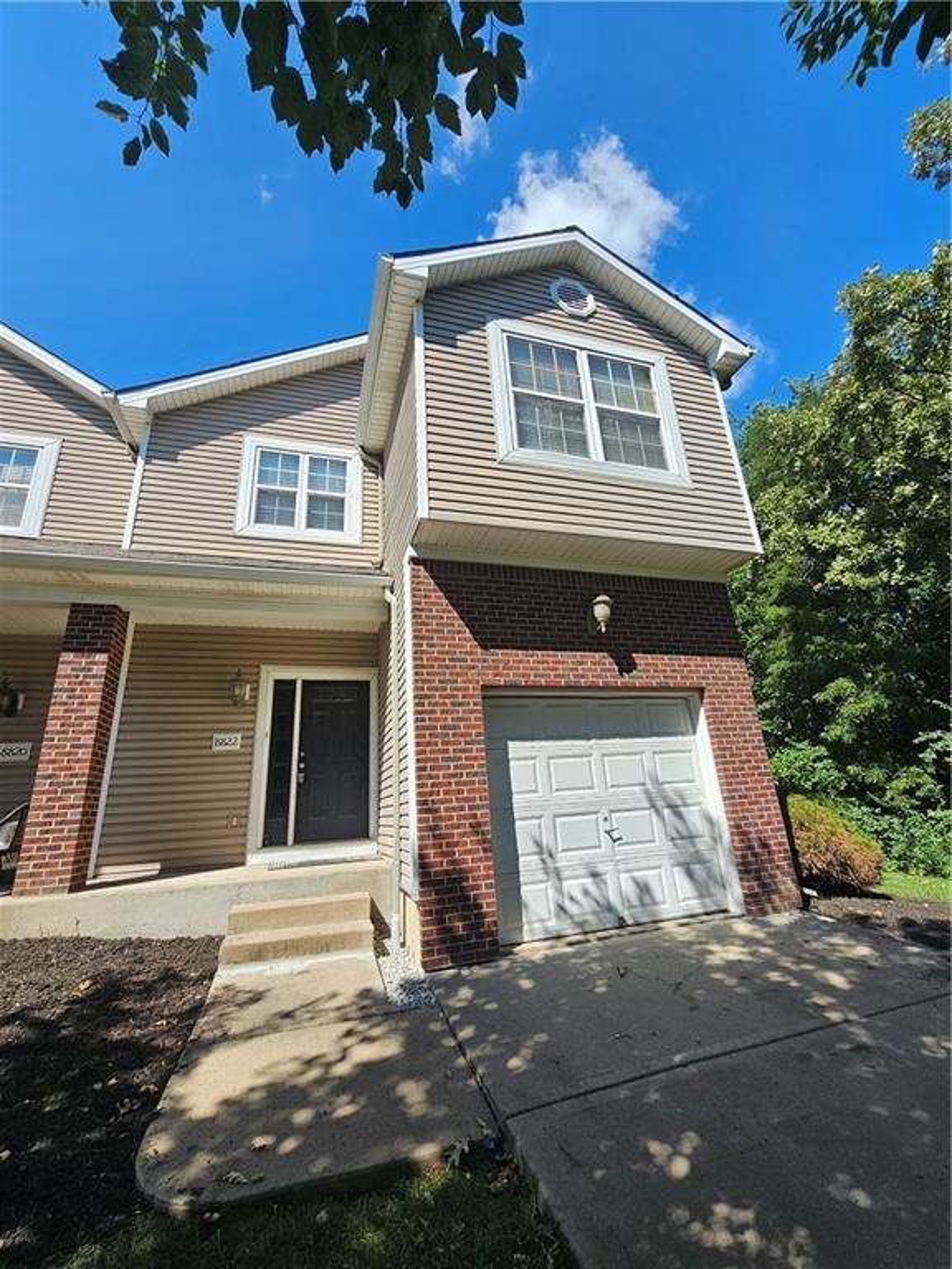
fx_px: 477
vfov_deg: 106.2
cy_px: 634
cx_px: 476
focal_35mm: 13
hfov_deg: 89.9
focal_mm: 2.2
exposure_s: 1/1192
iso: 50
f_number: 2.2
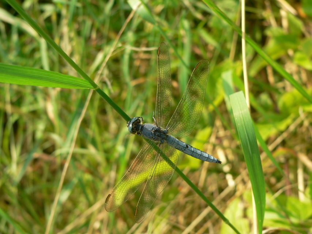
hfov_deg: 26.0
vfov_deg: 19.6
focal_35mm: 75
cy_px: 117
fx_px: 676
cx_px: 156
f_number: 4
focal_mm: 12.4
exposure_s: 1/250
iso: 80
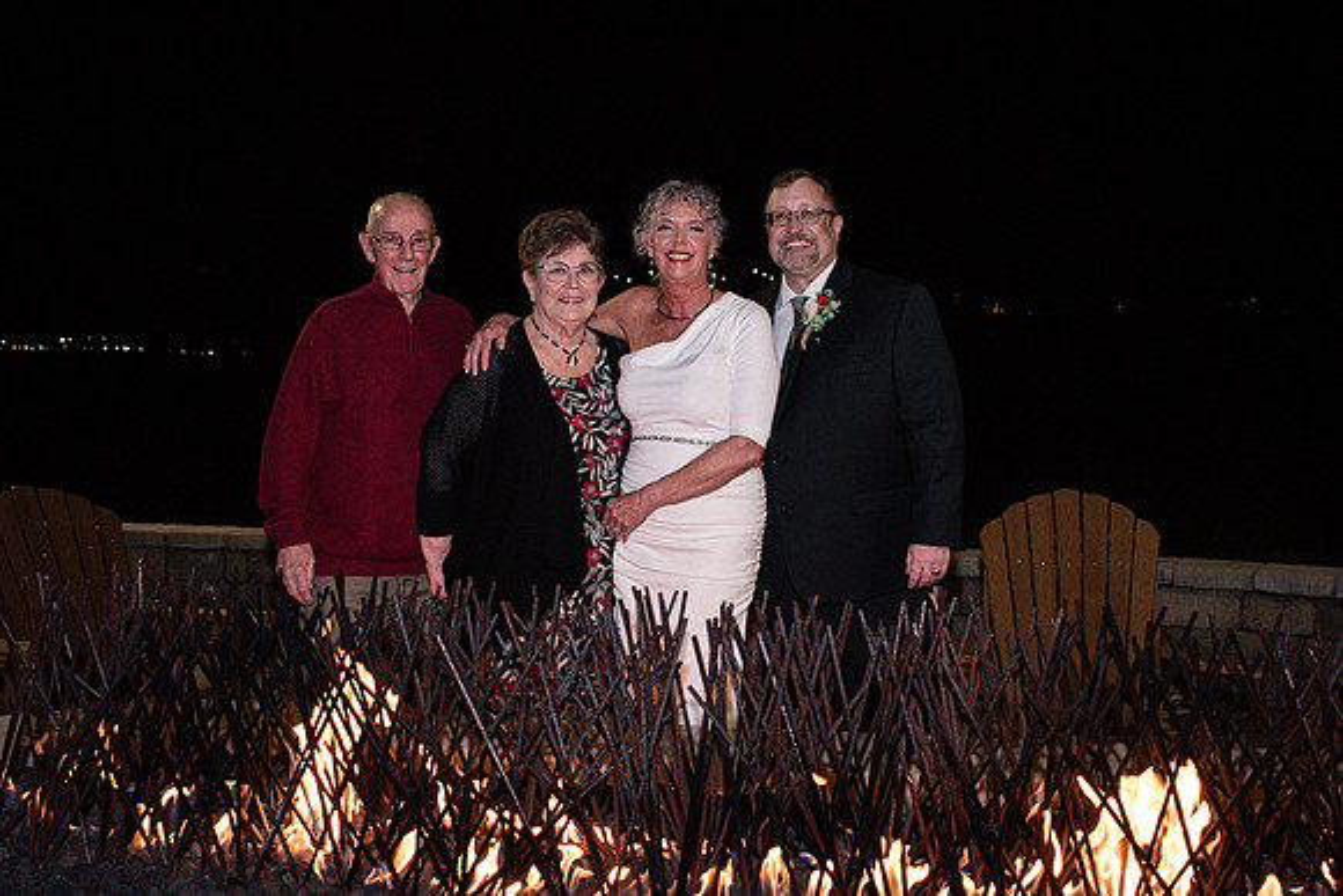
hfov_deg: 50.9
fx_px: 1411
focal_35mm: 38
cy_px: 425
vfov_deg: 35.2
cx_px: 678
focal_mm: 35
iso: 2500
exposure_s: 1/200
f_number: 5.6
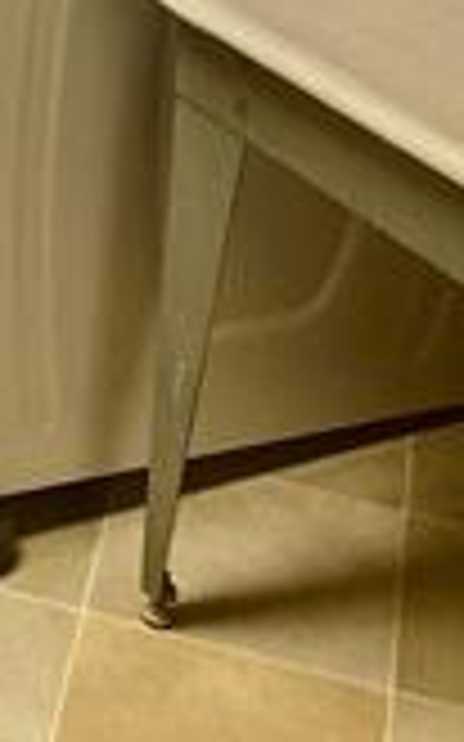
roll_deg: -2.4
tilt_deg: -10.1
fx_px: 2592
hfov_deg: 9.3
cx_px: -581
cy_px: -657
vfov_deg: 14.2
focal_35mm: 128
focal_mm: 4.25
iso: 64
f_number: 1.8
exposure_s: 1/60
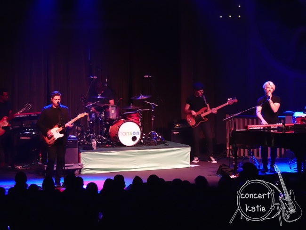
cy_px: 115
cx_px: 153
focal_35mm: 168
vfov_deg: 8.8
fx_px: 1486
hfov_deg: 11.8
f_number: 5.6
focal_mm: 26.91
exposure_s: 1/25
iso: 2500
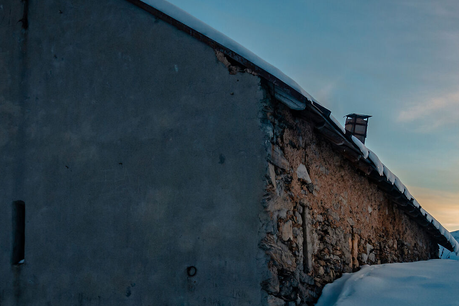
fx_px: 676
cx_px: 279
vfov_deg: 25.2
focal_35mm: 53
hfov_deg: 37.3
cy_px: 233
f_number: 5.6
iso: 125
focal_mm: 8.8
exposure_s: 1/125
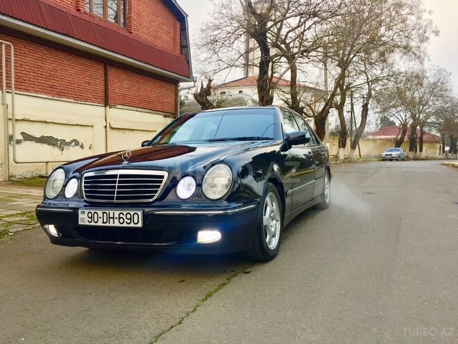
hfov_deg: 61.7
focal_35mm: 29
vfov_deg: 48.2
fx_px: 384
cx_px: 229
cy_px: 172
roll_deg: -0.6
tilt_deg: -3.2
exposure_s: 1/100
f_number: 2.2
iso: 40
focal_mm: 4.15
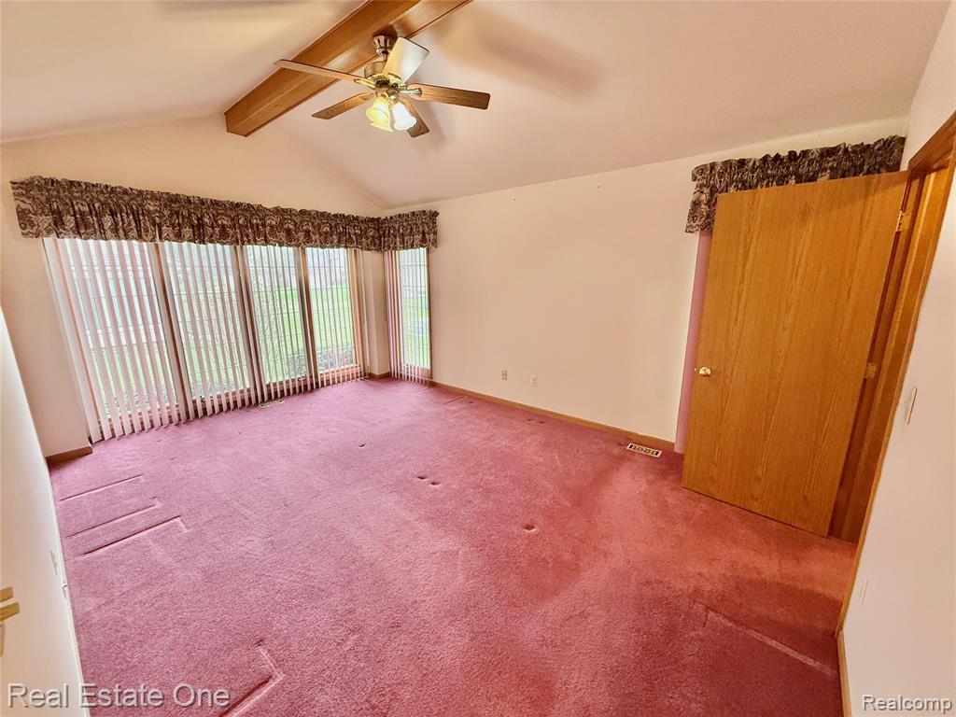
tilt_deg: -12.6
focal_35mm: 14
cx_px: 478
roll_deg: +0.7
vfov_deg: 85.7
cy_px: 358
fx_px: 387
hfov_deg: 102.1
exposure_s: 1/60
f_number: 2.2
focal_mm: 2.22
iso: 250
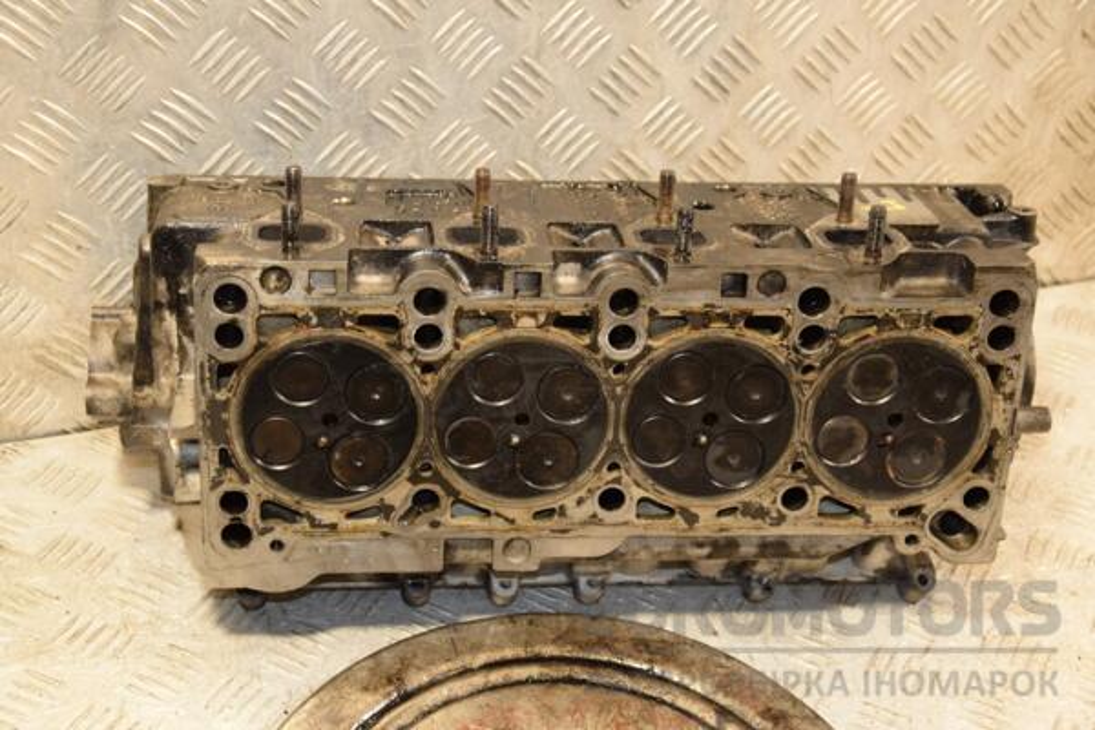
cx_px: 548
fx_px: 1825
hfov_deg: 33.4
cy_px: 365
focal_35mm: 60
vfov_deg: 22.6
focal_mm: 40
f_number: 4.8
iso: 800
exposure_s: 1/100
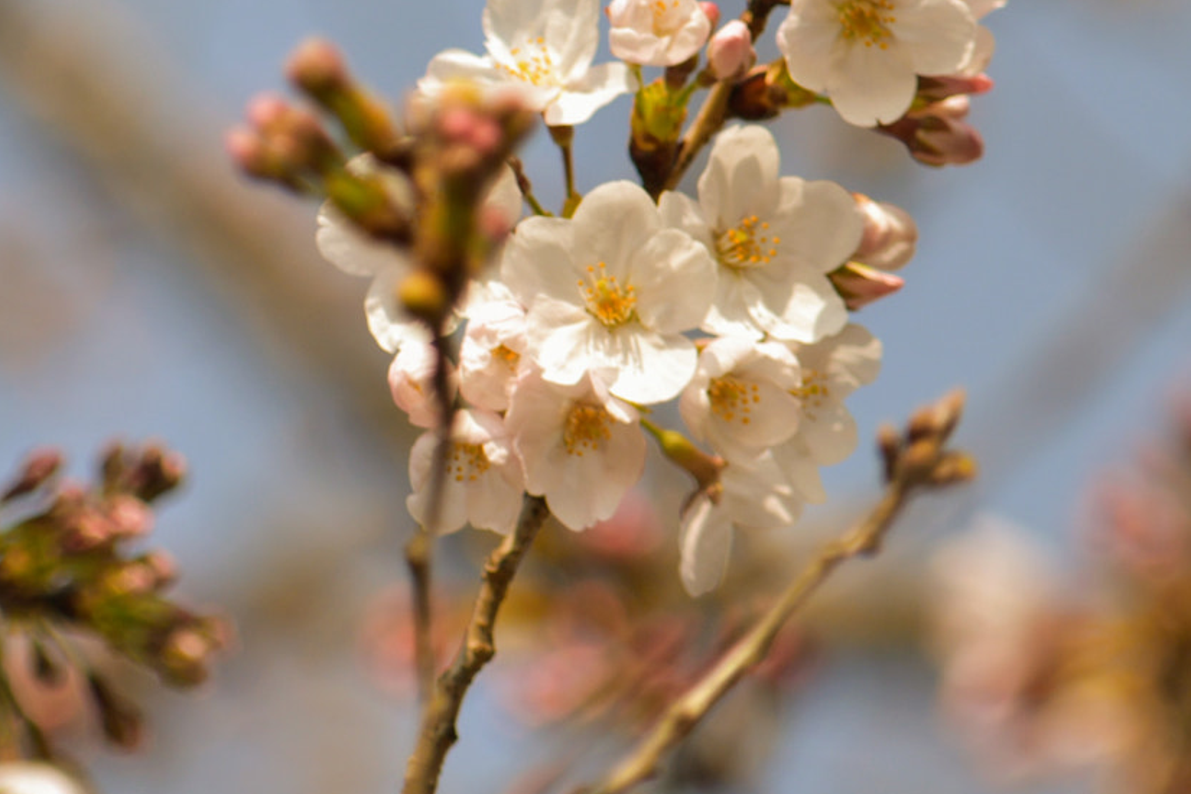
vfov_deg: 1.3
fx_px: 34470
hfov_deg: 2.0
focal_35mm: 1042
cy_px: 149
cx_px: 217
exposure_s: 1/500
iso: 100
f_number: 6.3
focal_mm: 280
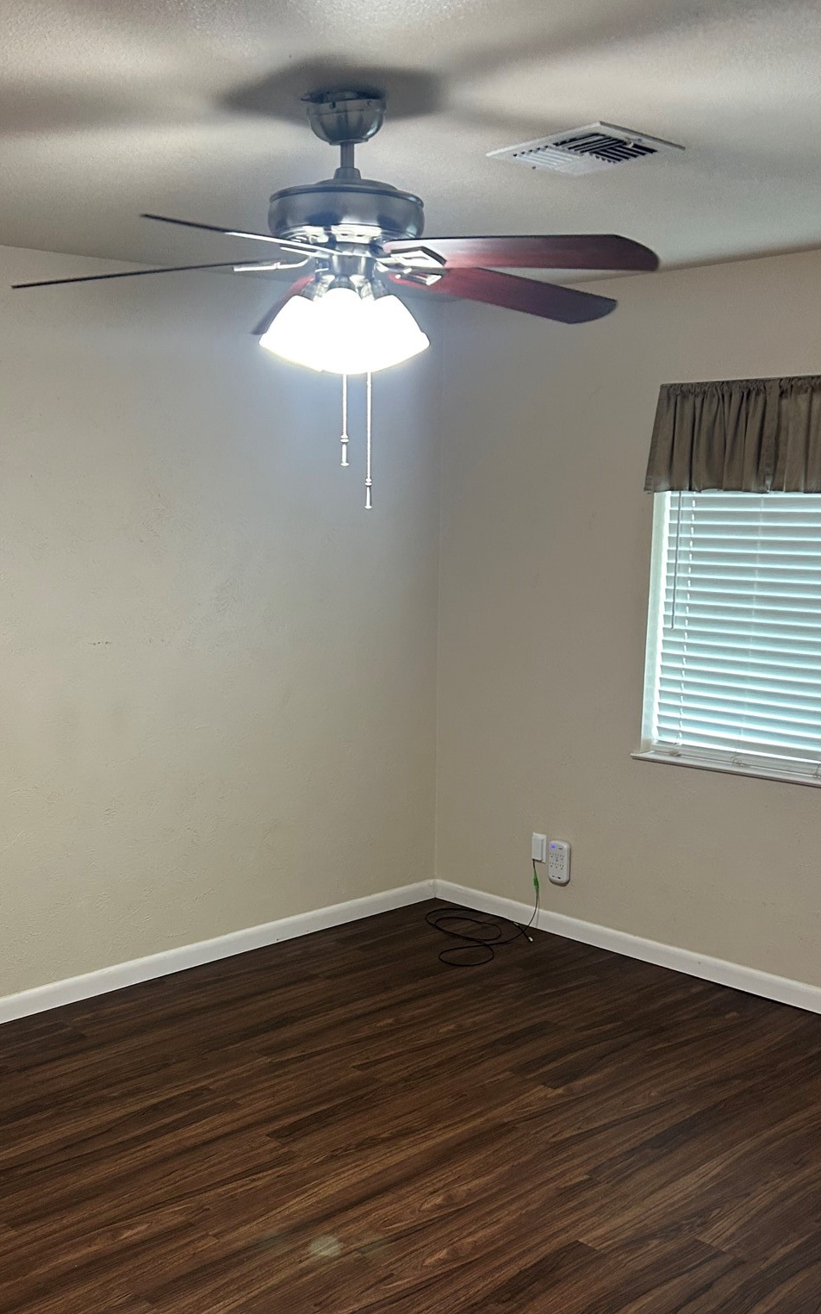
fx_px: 1325
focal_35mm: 37
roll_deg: -1.1
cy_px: 809
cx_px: 312
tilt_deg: -12.2
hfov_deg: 34.3
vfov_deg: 52.3
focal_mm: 5.7
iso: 125
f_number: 1.5
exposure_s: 1/60
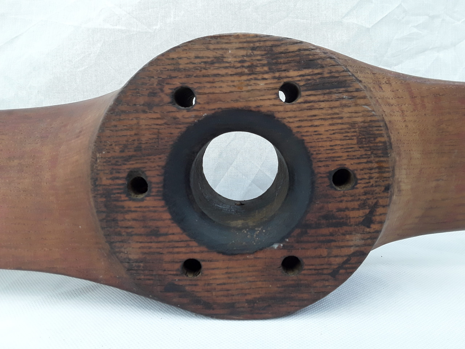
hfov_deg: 65.3
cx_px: 232
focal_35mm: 27
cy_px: 174
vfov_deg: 51.4
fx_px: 363
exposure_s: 1/40
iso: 50
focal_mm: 2.91
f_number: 1.9
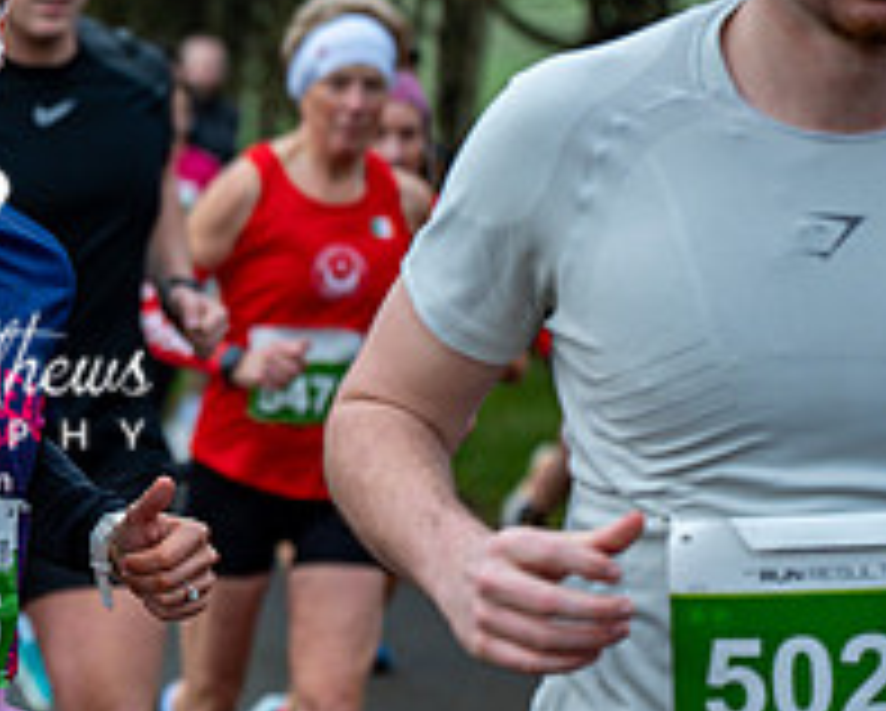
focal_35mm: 193
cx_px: -153
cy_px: 295
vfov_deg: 8.0
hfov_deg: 9.9
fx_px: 5066
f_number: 2.8
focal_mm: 70
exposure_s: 1/1250
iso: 320
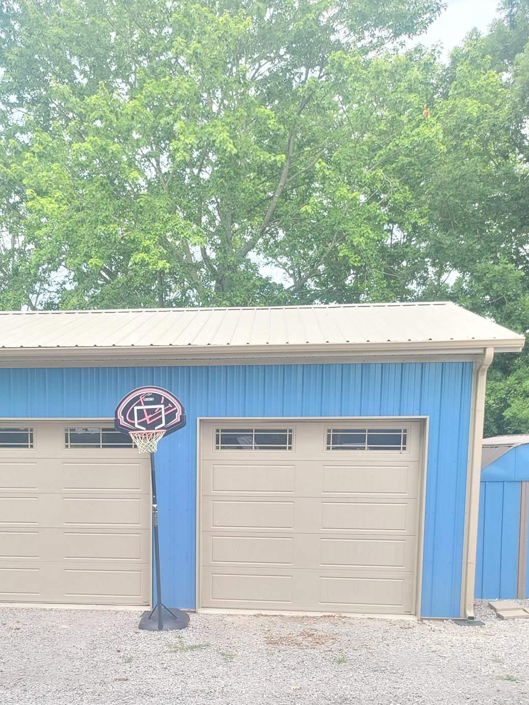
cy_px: 531
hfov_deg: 33.2
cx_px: 155
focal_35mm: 43
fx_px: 876
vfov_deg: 42.5
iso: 40
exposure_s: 1/328
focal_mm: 5
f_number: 1.8
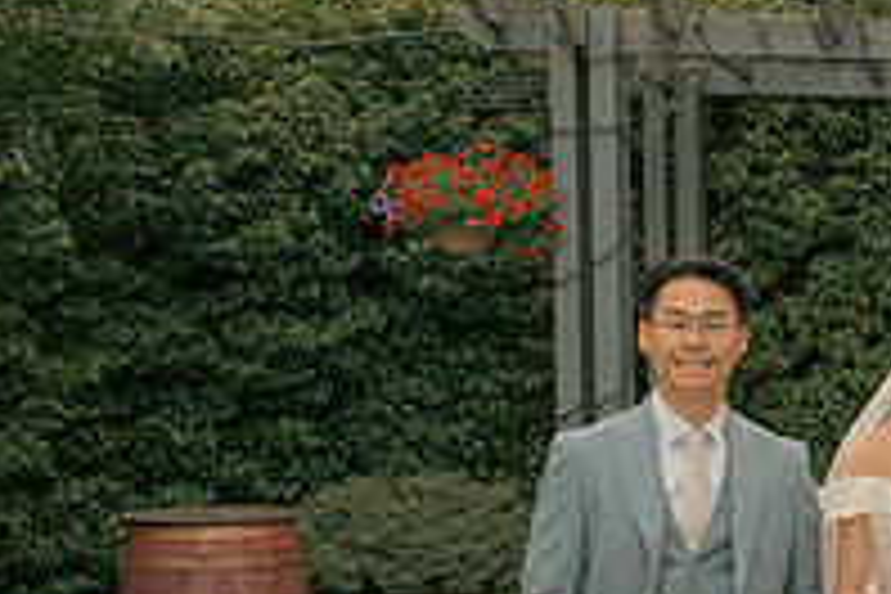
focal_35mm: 88
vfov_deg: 15.5
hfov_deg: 21.4
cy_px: 448
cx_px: 1080
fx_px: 2178
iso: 160
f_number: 5.6
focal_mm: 30
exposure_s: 1/160
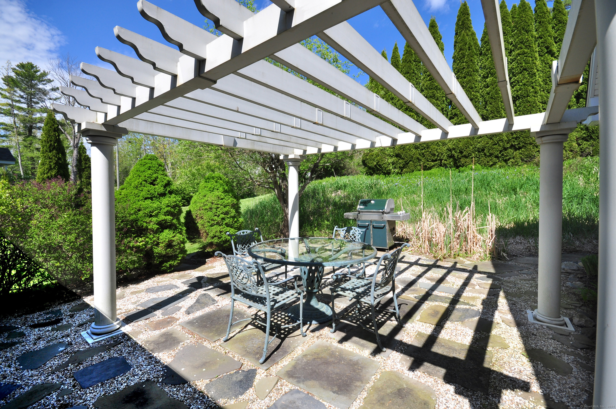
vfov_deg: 77.2
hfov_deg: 100.5
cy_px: 204
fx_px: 256
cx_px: 308
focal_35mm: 15
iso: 200
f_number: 8
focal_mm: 10
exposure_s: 1/400
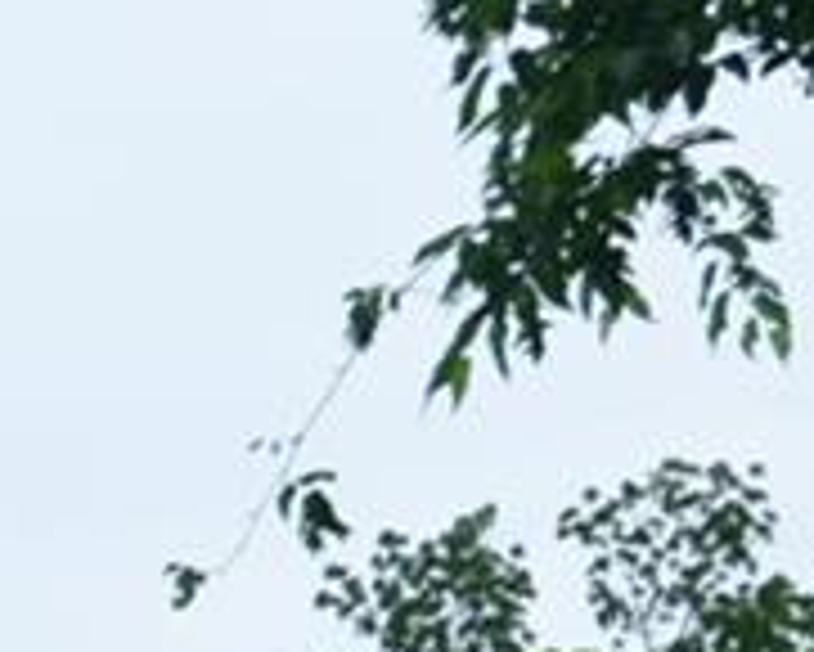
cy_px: 1317
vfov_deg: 6.7
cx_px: -1385
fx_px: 5375
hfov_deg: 7.8
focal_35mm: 223
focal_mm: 28
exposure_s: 1/250
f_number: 10
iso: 400
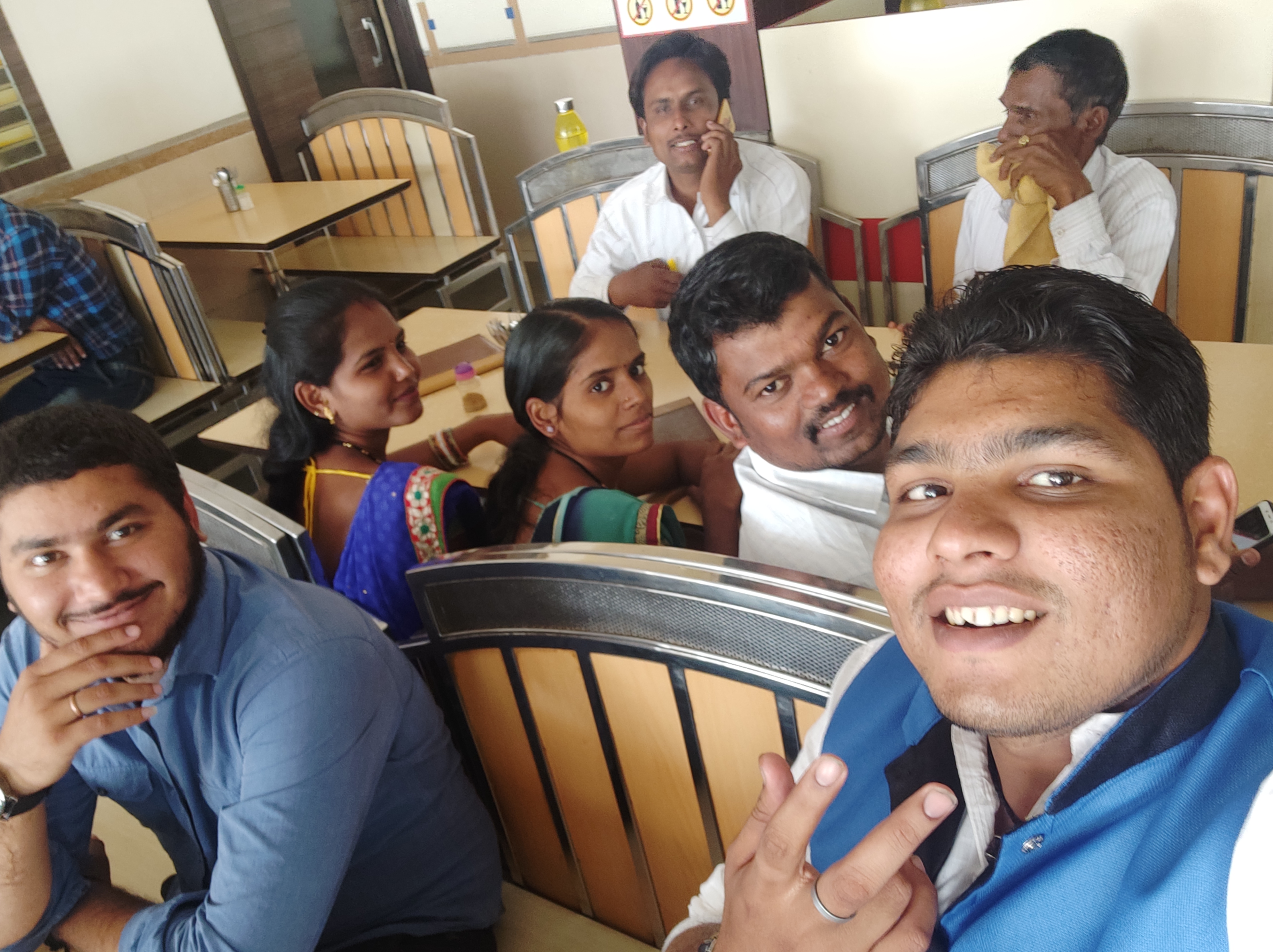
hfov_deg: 79.0
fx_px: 772
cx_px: 634
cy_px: 546
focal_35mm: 21
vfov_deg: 63.1
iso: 293
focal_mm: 3.52
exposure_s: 1/33
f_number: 2
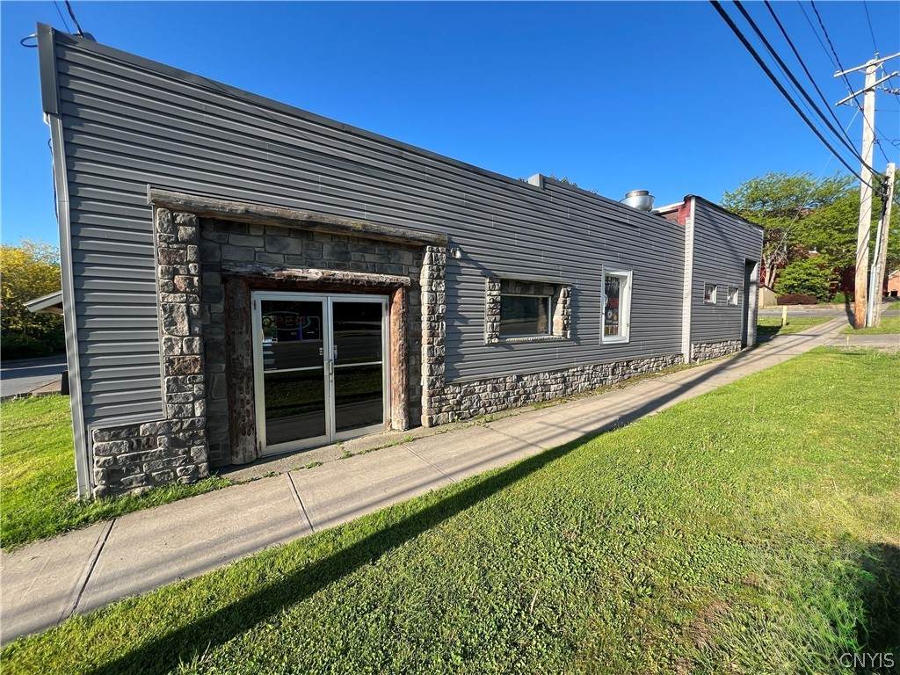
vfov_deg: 89.9
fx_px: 338
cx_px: 450
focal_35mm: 13
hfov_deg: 106.2
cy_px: 338
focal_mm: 1.57
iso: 32
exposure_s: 1/528
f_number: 1.8
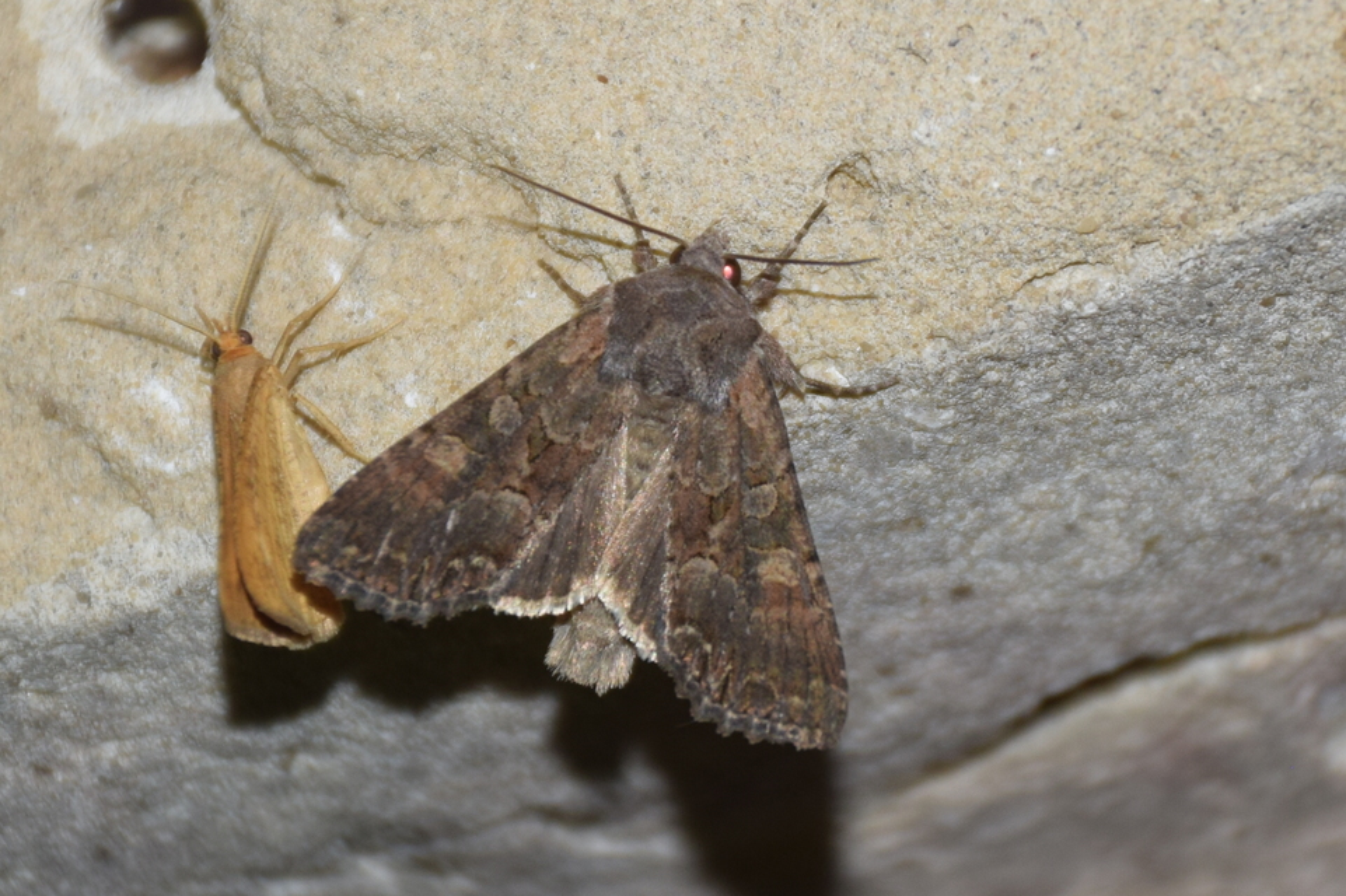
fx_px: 7849
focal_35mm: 210
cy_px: 448
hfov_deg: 9.8
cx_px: 673
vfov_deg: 6.5
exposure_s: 1/60
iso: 320
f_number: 7.1
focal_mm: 140
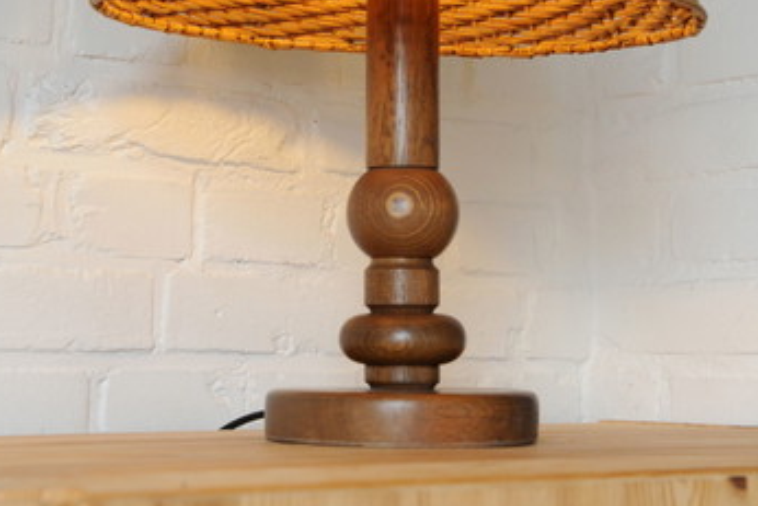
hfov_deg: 20.4
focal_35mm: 100
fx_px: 2106
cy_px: 87
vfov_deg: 13.6
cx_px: 355
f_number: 5.6
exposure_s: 1/100
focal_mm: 45
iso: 1250
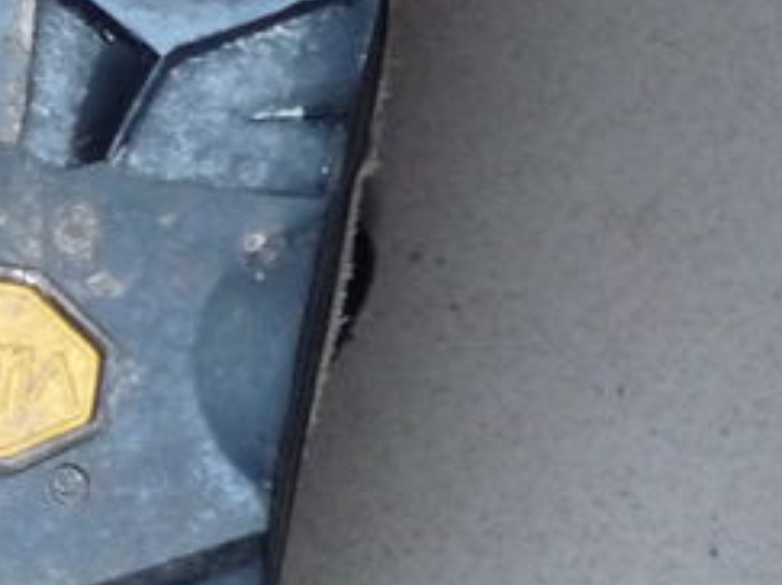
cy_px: 309
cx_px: -463
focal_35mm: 103
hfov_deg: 16.9
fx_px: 2326
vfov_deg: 14.4
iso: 400
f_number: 2.8
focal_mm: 4.4
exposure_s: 1/25
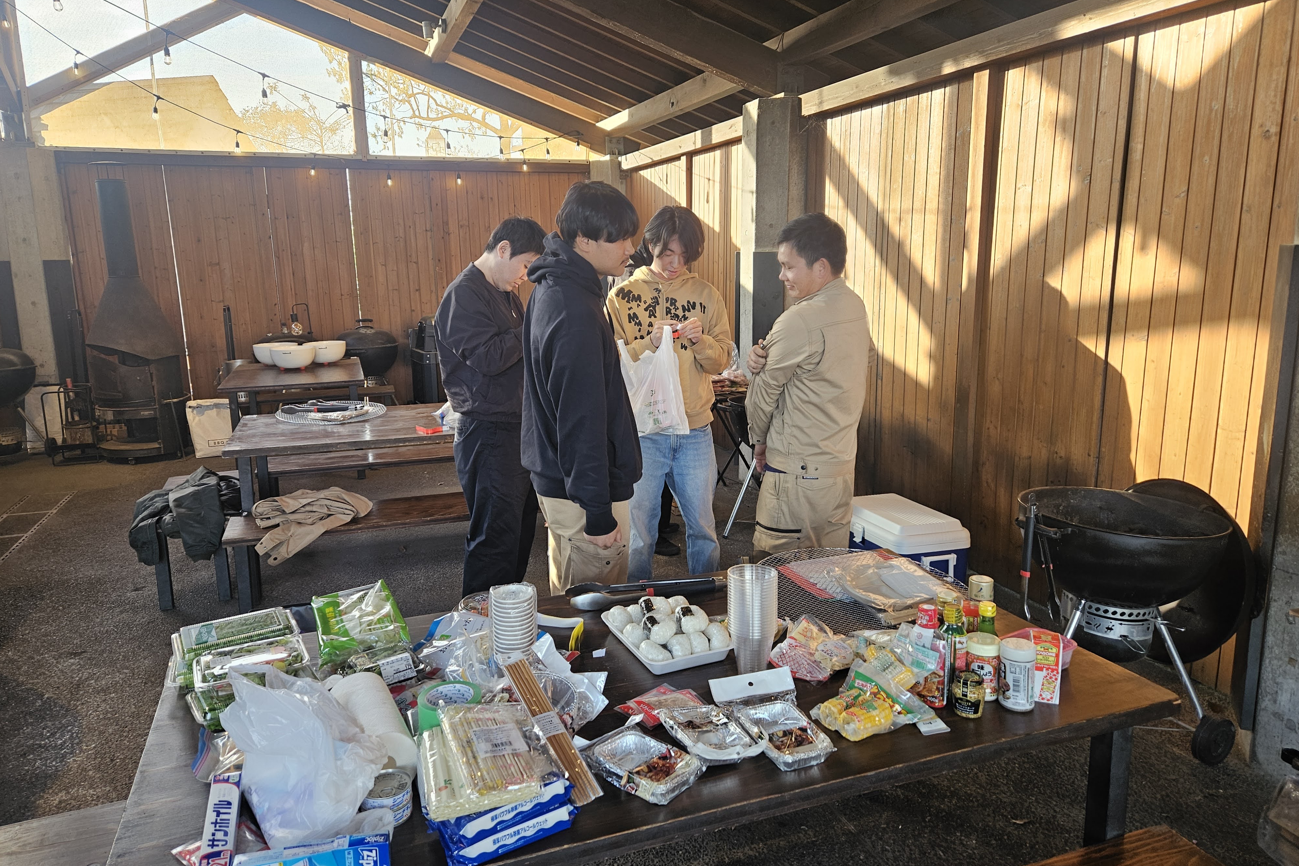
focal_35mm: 24
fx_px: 866
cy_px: 422
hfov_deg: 73.7
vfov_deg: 53.1
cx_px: 649
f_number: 1.8
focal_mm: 5.4
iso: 100
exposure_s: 1/120
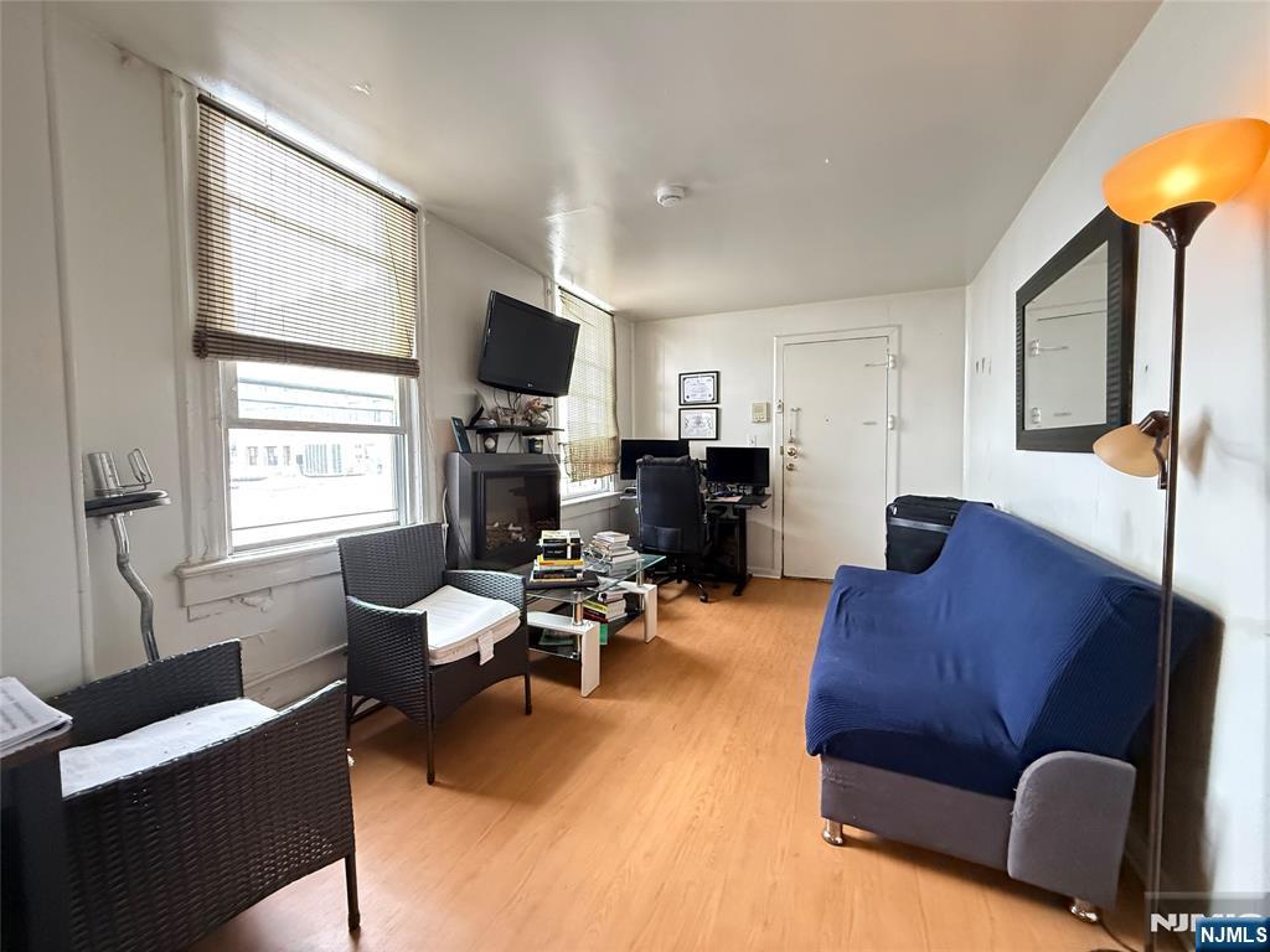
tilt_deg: -2.2
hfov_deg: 102.1
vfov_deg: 85.7
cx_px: 635
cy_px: 476
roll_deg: +0.5
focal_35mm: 14
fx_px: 514
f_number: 2.2
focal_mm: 2.22
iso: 1000
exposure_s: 1/60
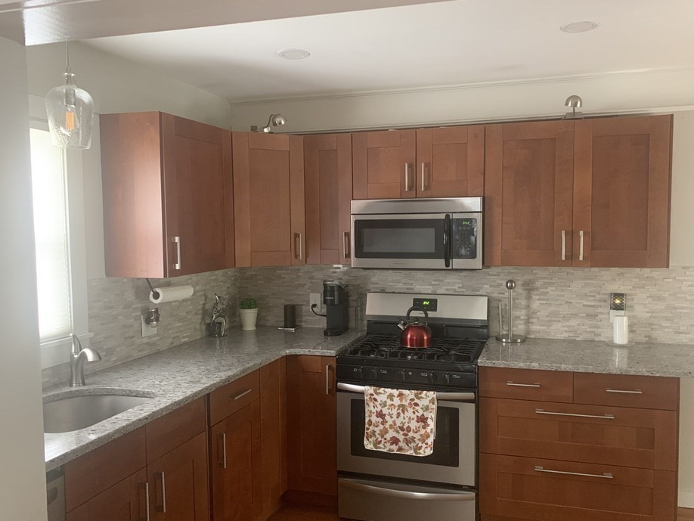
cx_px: 386
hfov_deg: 61.5
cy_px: 272
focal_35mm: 29
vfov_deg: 48.2
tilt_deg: +0.4
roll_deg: +0.2
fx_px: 582
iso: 400
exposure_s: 1/32
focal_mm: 4.25
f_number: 1.8
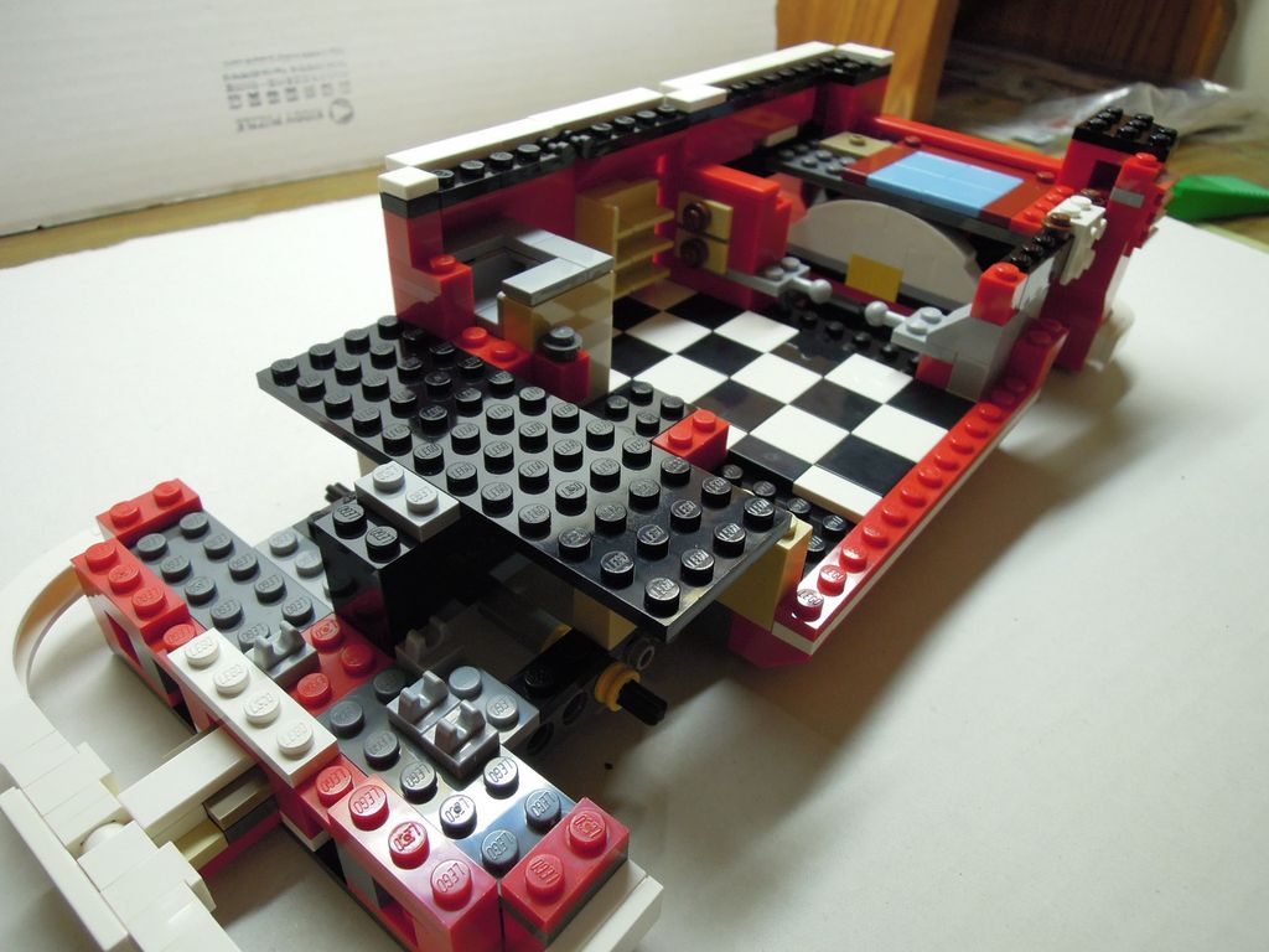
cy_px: 476
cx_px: 634
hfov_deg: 71.6
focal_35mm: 24
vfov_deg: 56.8
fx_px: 880
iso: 250
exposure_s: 1/30
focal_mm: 4.3
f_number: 2.8
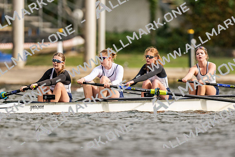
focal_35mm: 900
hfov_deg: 2.3
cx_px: 118
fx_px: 5879
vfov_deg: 1.5
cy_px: 78
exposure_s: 1/2500
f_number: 4
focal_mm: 600
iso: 250
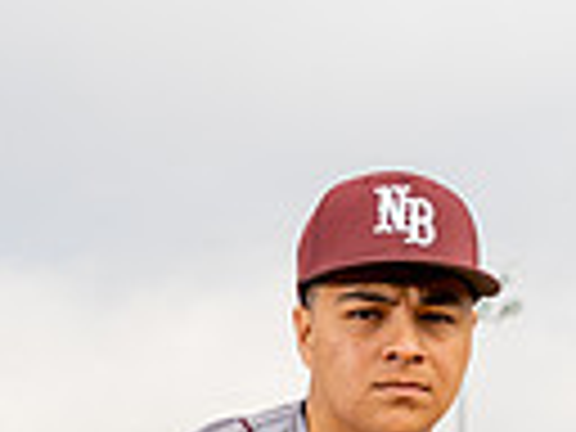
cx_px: 302
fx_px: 3311
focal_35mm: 199
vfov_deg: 7.1
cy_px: 999
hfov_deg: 9.9
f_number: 5.6
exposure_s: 1/250
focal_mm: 59
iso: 100
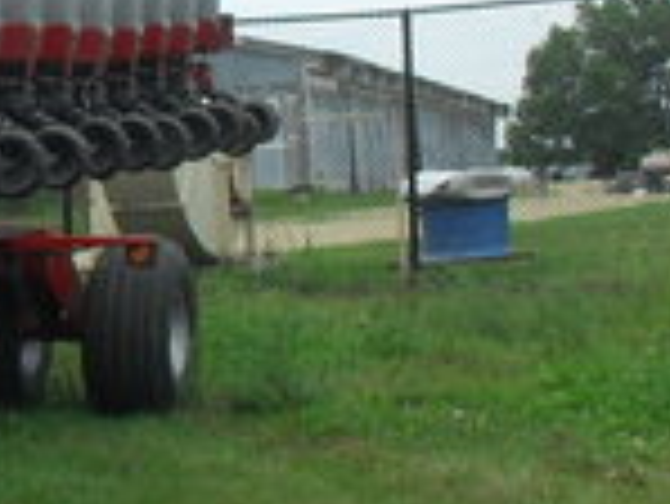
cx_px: -504
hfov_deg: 13.8
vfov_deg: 11.6
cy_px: 202
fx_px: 2479
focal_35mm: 128
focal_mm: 6.3
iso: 100
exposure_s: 1/125
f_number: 8.4
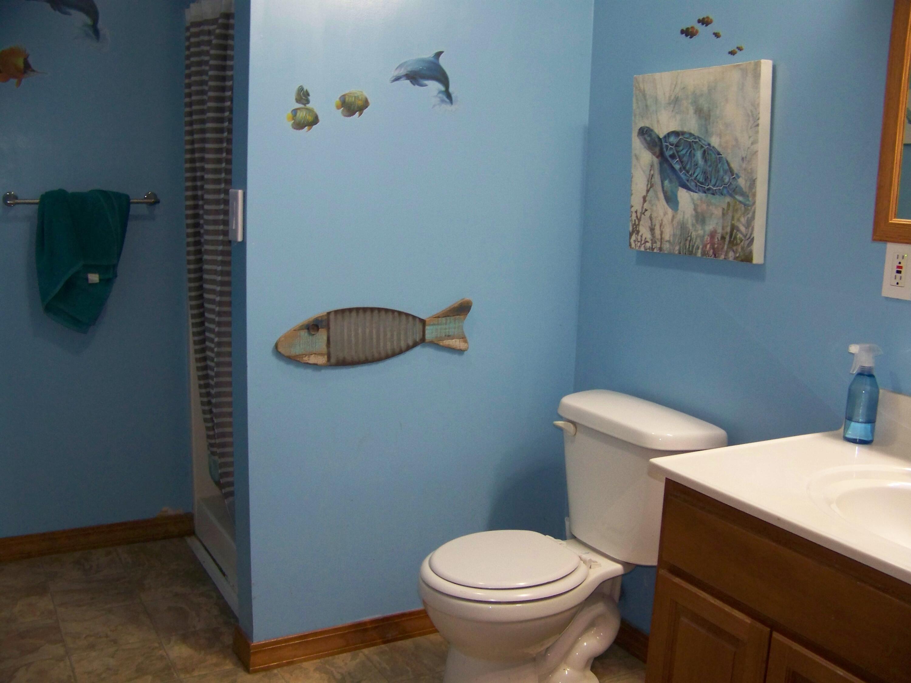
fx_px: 947
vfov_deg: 39.7
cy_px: 342
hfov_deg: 51.4
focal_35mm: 36
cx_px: 456
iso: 200
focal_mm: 5.85
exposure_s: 1/30
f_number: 2.8
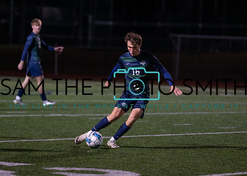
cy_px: 95
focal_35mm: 236
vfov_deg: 6.1
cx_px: 109
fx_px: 1652
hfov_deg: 8.6
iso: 2500
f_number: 2.8
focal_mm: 200
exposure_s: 1/1000
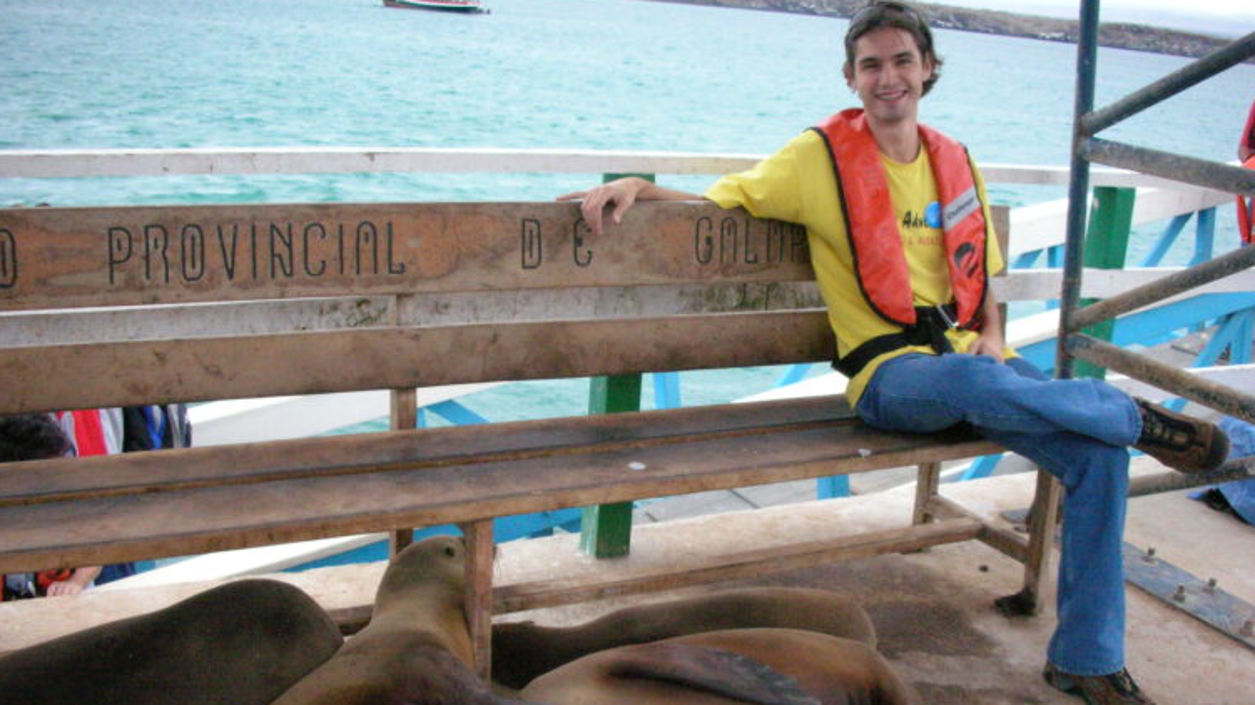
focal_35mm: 39
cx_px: 623
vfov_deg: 30.2
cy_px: 461
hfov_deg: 51.6
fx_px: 1298
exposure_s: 1/175
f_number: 8.5
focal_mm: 5.8
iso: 400
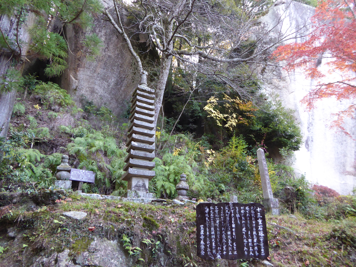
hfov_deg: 69.4
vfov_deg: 54.9
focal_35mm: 25
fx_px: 257
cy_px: 134
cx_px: 178
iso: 400
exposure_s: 1/50
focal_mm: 4.3
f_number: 3.3
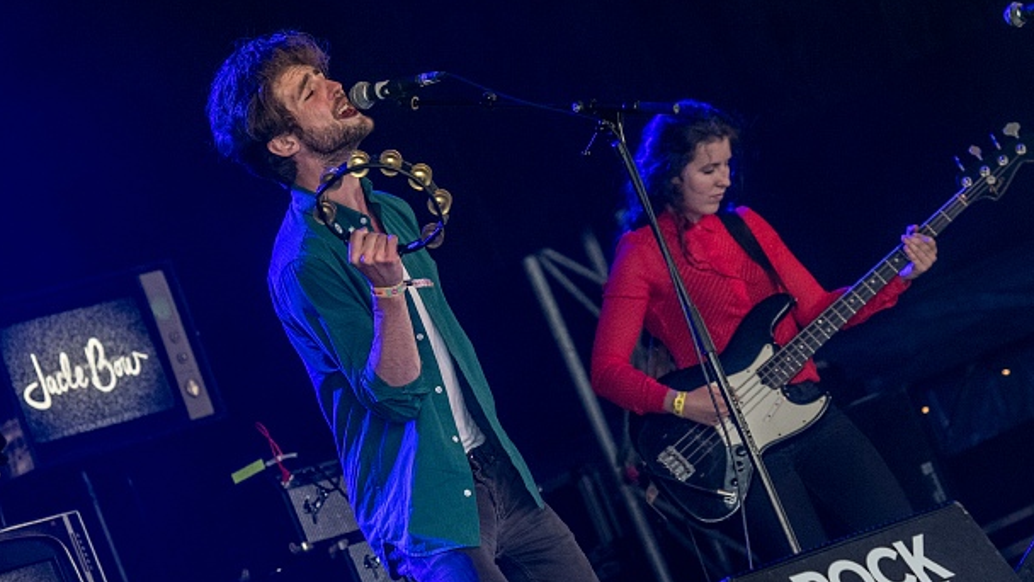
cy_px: 303
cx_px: 534
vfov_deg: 5.4
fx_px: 6224
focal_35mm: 227
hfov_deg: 9.5
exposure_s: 1/100
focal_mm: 122
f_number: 5
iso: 2000
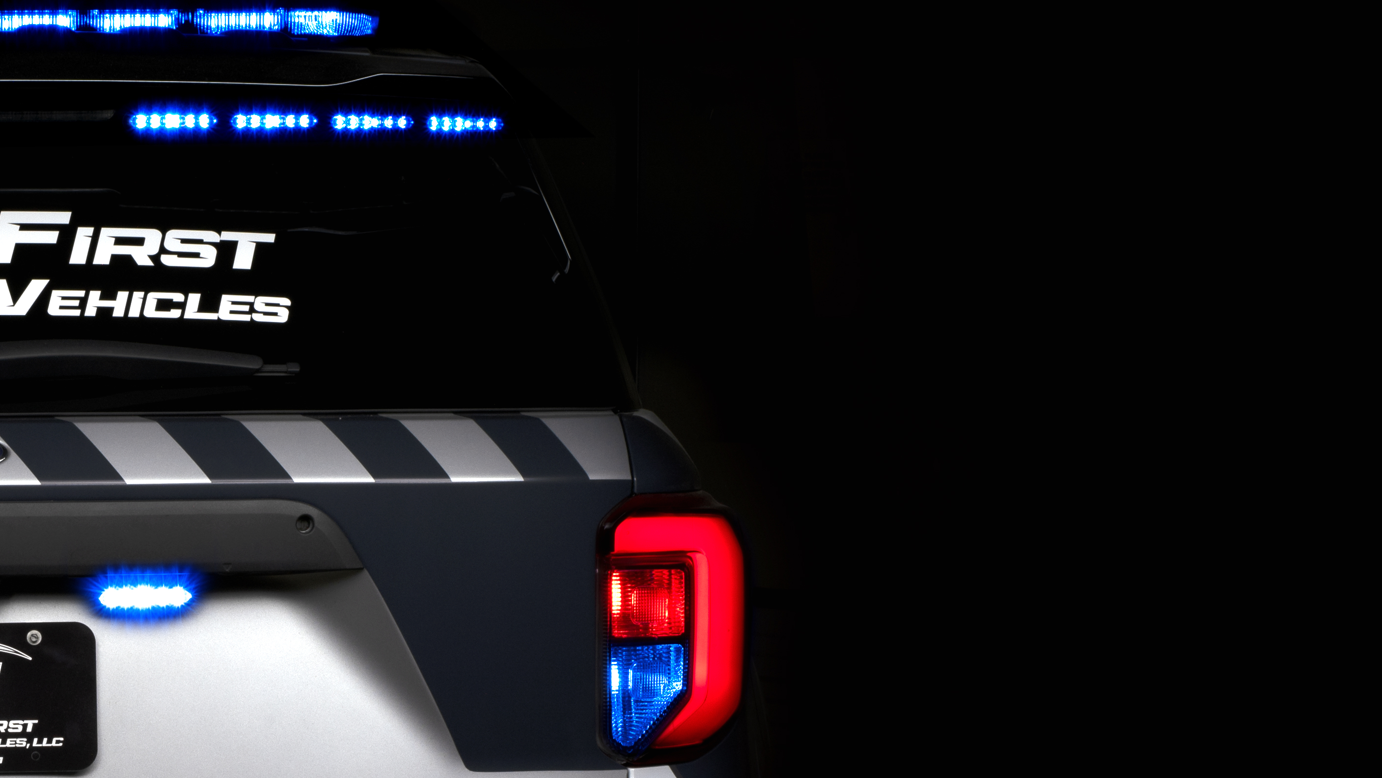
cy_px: 703
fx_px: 4104
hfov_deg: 18.5
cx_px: -90
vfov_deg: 10.8
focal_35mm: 112
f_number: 16
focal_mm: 50
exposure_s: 1/5
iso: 100
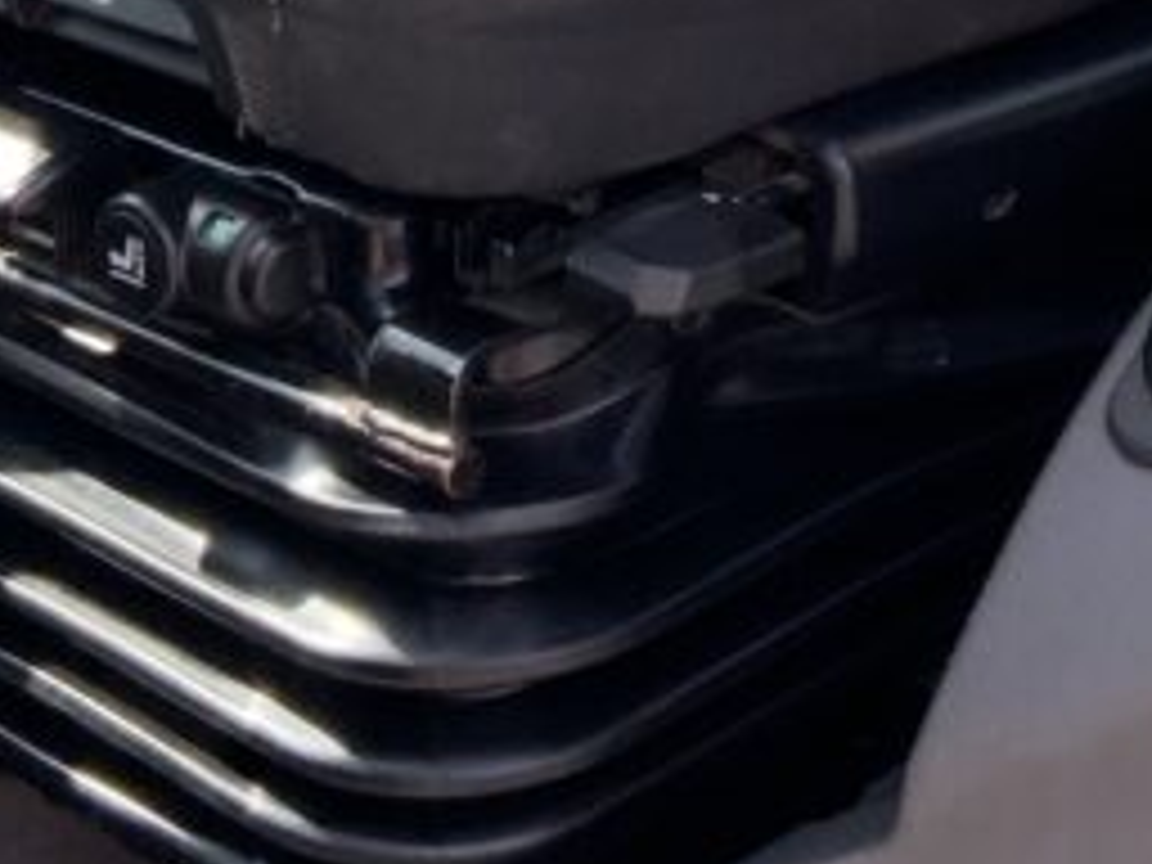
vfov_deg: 12.1
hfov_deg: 16.8
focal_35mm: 116
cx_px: 918
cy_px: -464
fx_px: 3860
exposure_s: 1/286
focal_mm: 3
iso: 16
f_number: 1.8
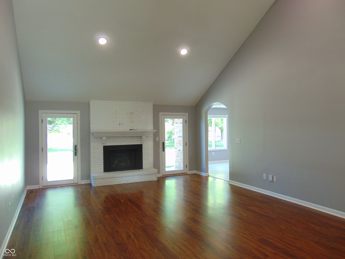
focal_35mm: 25
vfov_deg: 54.9
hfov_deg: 69.4
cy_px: 130
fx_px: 249
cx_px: 172
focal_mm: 4.5
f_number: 3
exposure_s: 1/30
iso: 160
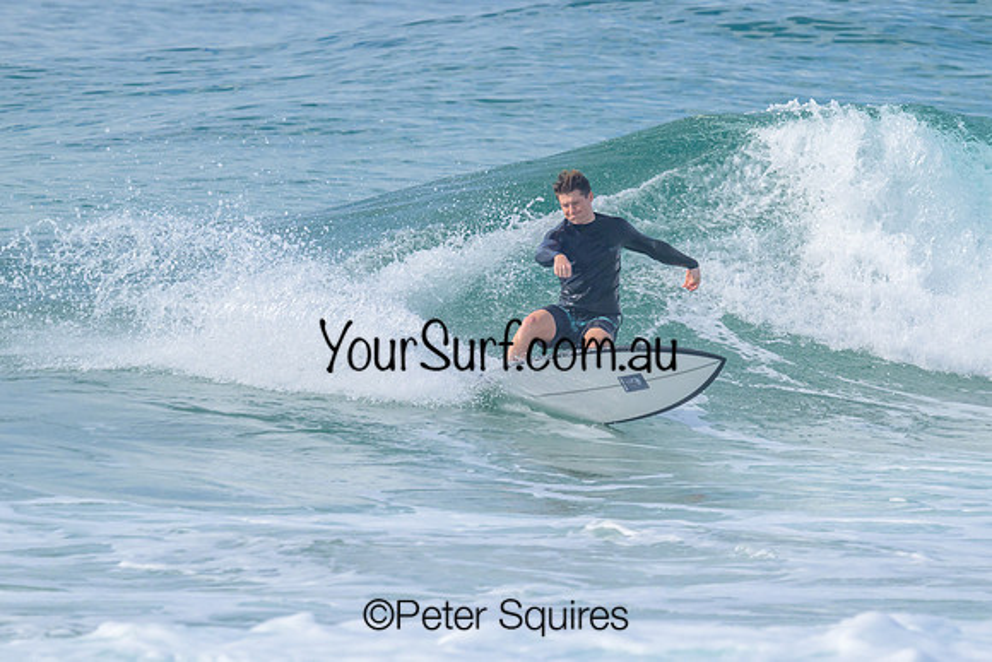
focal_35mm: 650
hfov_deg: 3.2
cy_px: 263
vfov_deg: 2.1
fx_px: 17914
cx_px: 534
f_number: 10
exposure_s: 1/2000
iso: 900
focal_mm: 500
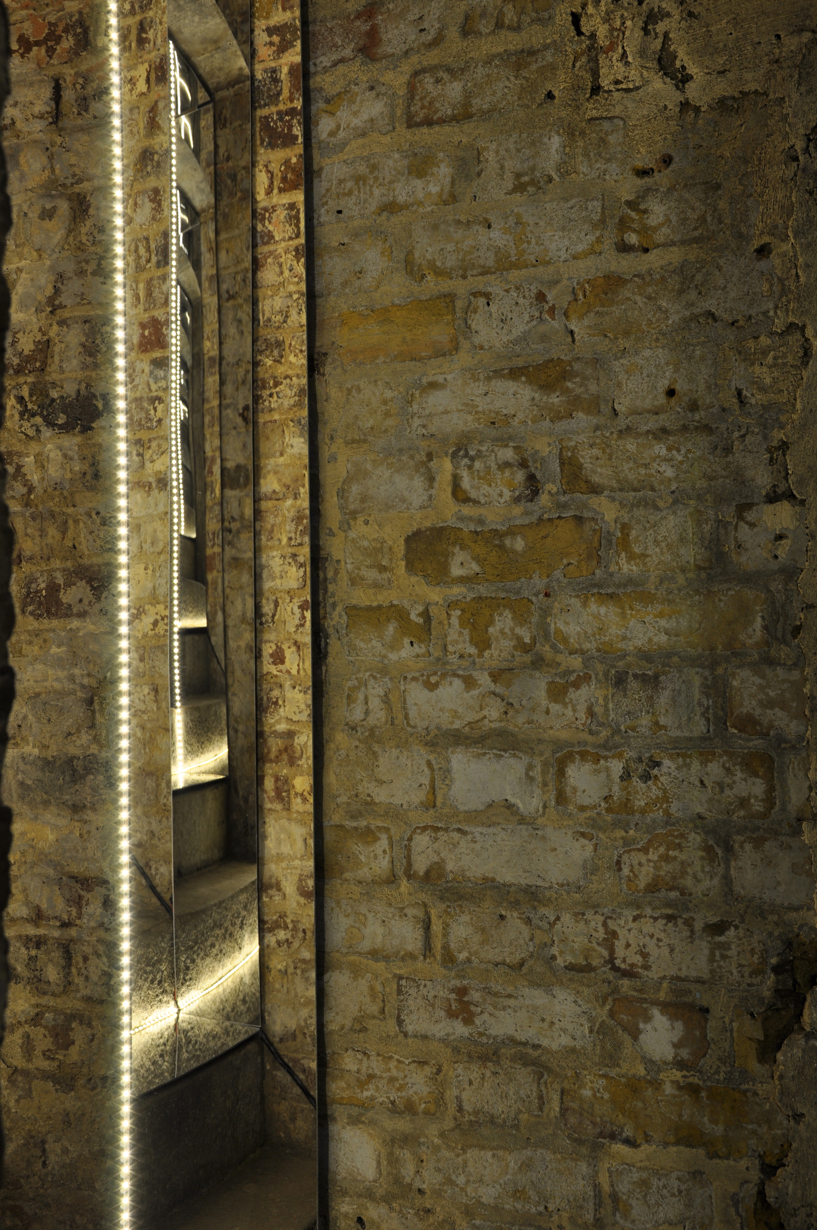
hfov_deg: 26.4
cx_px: 408
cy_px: 615
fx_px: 1740
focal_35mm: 51
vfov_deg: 38.9
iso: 200
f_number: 9
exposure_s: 1/10
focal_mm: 34
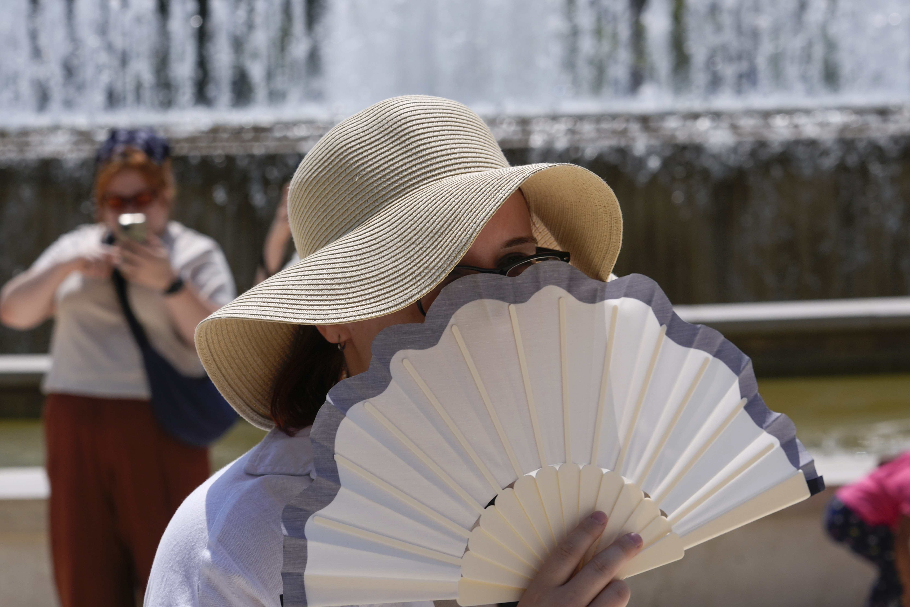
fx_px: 2654
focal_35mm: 105
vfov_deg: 13.0
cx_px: 455
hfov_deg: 19.5
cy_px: 304
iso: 100
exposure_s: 1/800
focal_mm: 70
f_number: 8
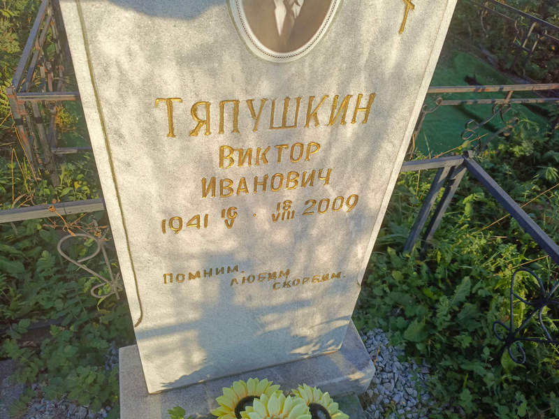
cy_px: 210
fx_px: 404
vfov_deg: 54.9
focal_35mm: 25
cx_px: 280
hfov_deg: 69.4
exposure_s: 1/867
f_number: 1.69
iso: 113
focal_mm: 4.76
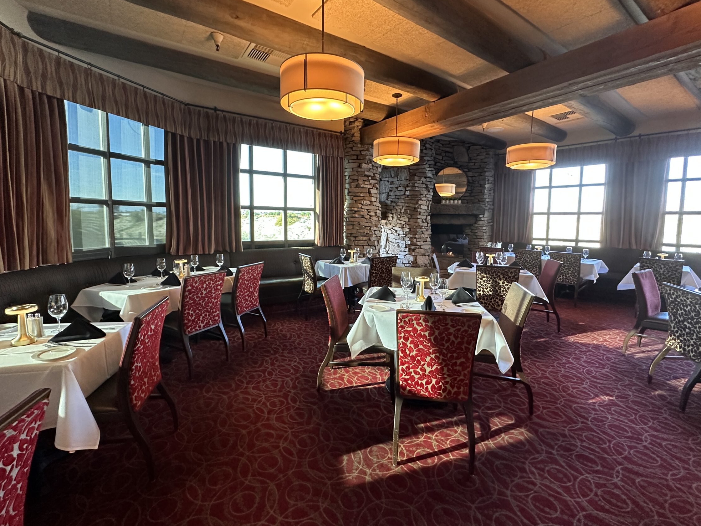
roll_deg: -0.5
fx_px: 324
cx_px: 358
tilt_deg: -4.5
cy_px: 247
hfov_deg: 94.5
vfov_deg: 78.0
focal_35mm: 16
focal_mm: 2.22
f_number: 2.2
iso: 320
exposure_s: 1/60
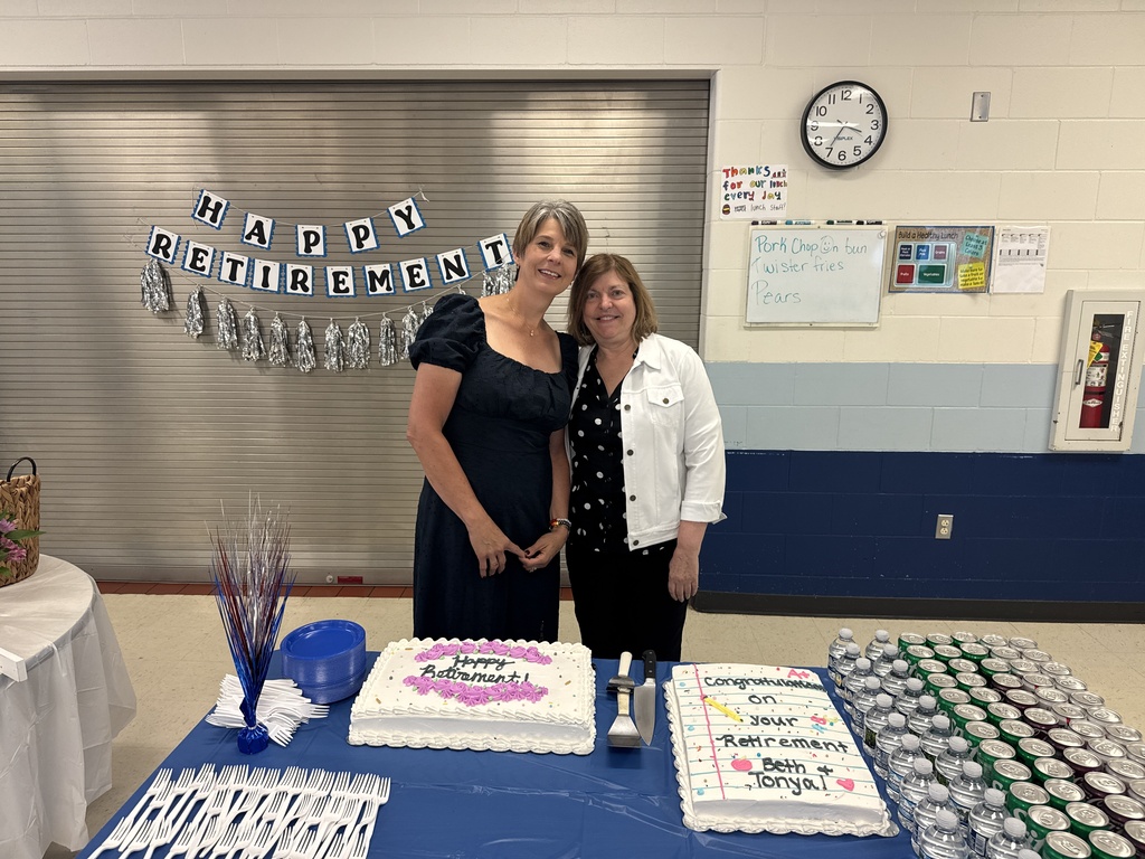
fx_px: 794
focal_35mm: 24
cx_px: 572
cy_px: 430
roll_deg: +0.0
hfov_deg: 71.6
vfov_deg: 56.8
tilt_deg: -11.7
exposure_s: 1/60
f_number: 1.78
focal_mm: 6.76
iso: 160
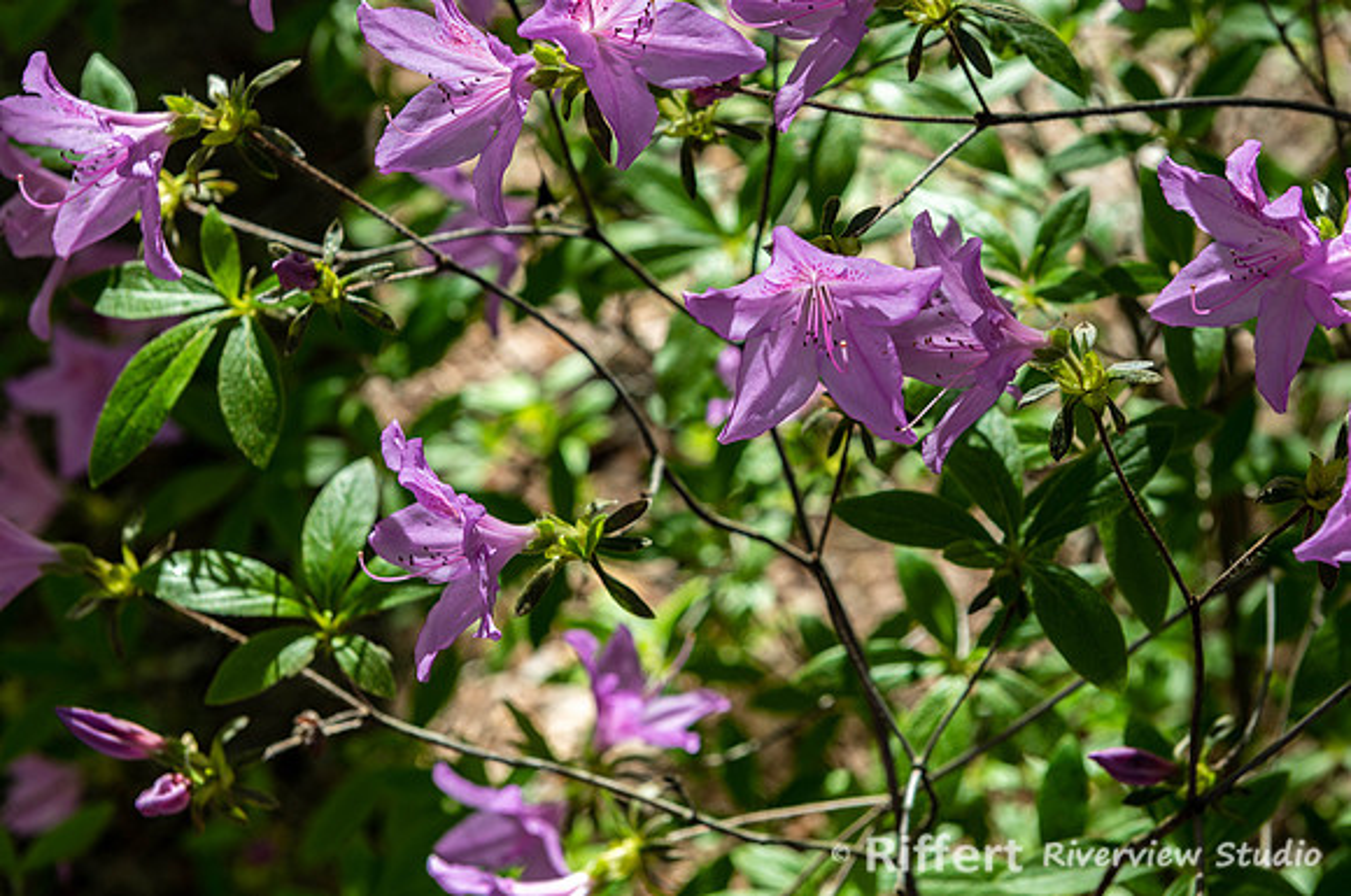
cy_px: 354
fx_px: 3166
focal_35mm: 84
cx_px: 814
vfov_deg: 16.1
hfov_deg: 24.0
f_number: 8
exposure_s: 1/160
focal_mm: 70
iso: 125
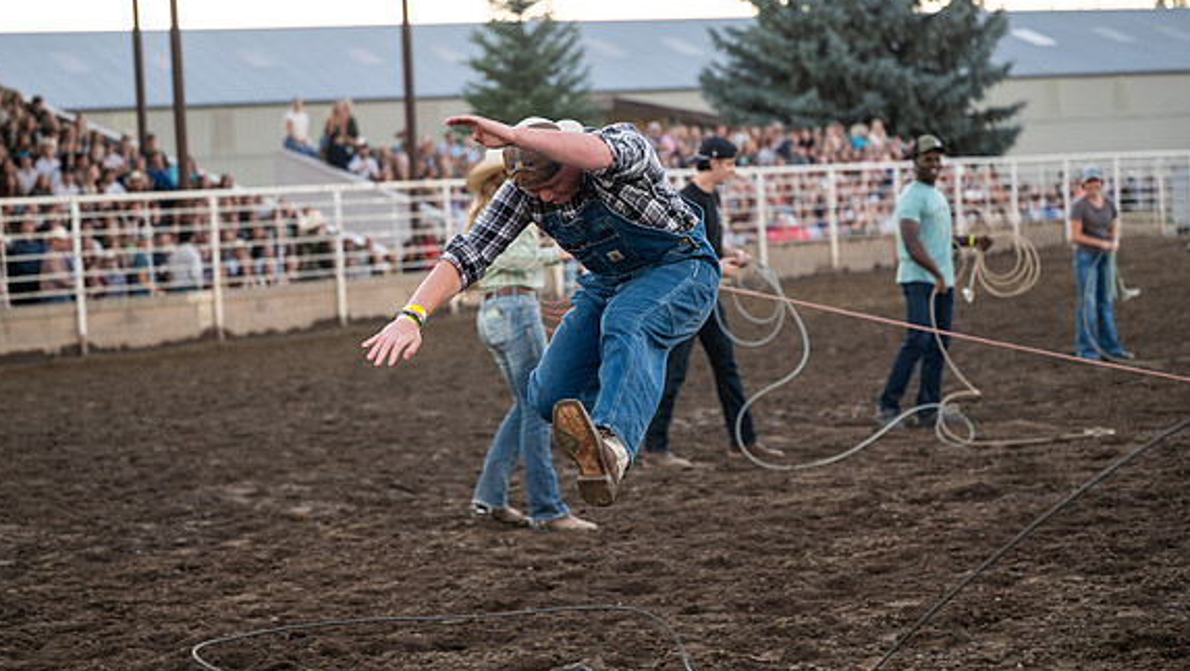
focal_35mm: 82
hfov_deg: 25.9
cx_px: 590
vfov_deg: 14.8
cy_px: 277
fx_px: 2589
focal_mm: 70
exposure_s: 1/640
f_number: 2.8
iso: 800
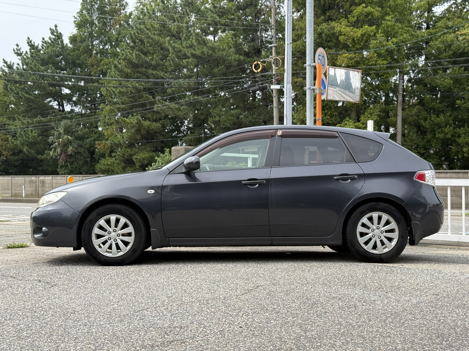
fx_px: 650
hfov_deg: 39.7
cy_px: 176
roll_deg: +0.0
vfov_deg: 30.3
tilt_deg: +1.2
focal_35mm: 48
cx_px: 234
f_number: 1.78
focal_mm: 6.76
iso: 80
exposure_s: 1/2208
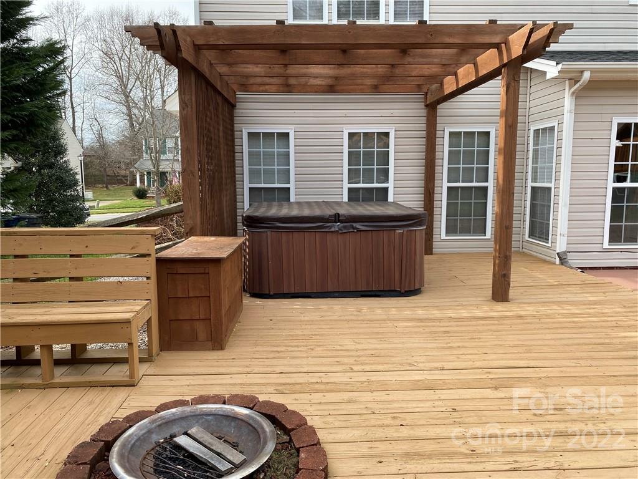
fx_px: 479
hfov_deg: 67.3
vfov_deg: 53.1
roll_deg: -0.8
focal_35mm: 26
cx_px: 319
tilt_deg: -6.6
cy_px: 240
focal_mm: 4.25
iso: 32
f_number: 1.8
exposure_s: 1/573
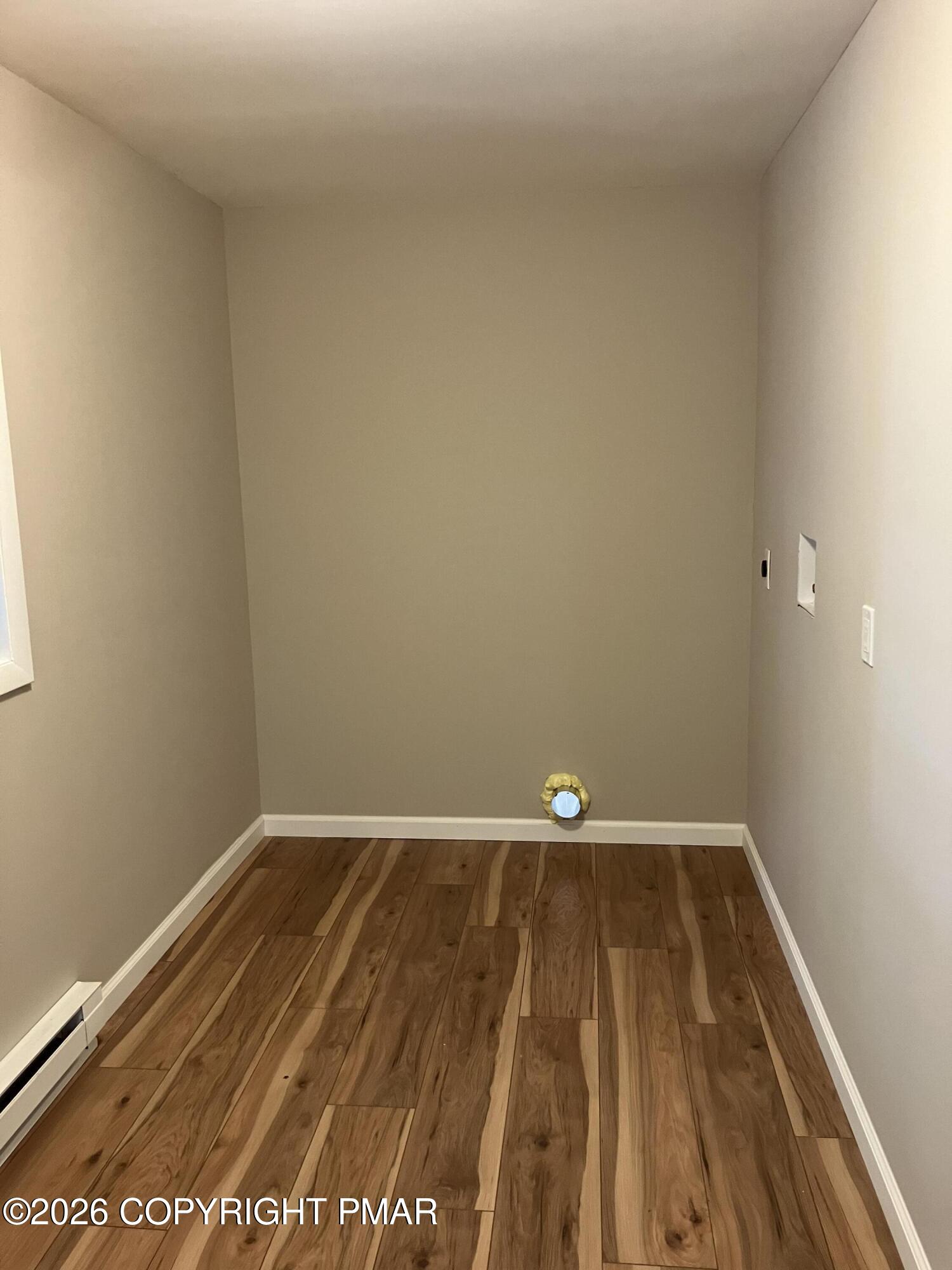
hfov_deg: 49.7
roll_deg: +2.3
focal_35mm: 28
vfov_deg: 63.4
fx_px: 1027
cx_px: 476
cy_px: 635
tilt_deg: -9.7
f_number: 1.8
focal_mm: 3.99
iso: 200
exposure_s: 1/60
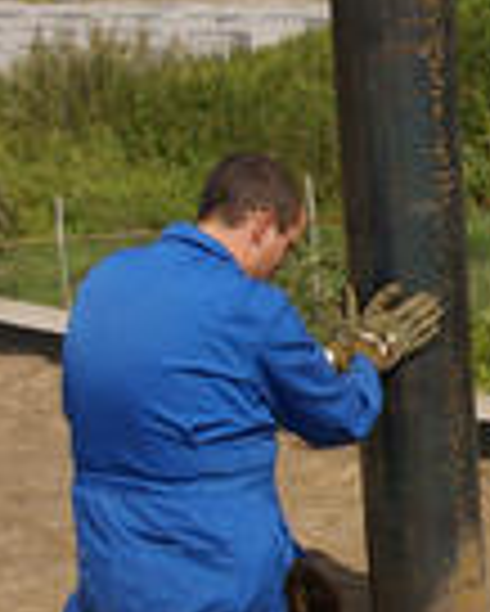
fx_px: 1948
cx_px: 620
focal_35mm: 108
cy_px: 421
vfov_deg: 17.8
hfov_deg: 13.8
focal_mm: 23
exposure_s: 1/500
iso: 200
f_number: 8
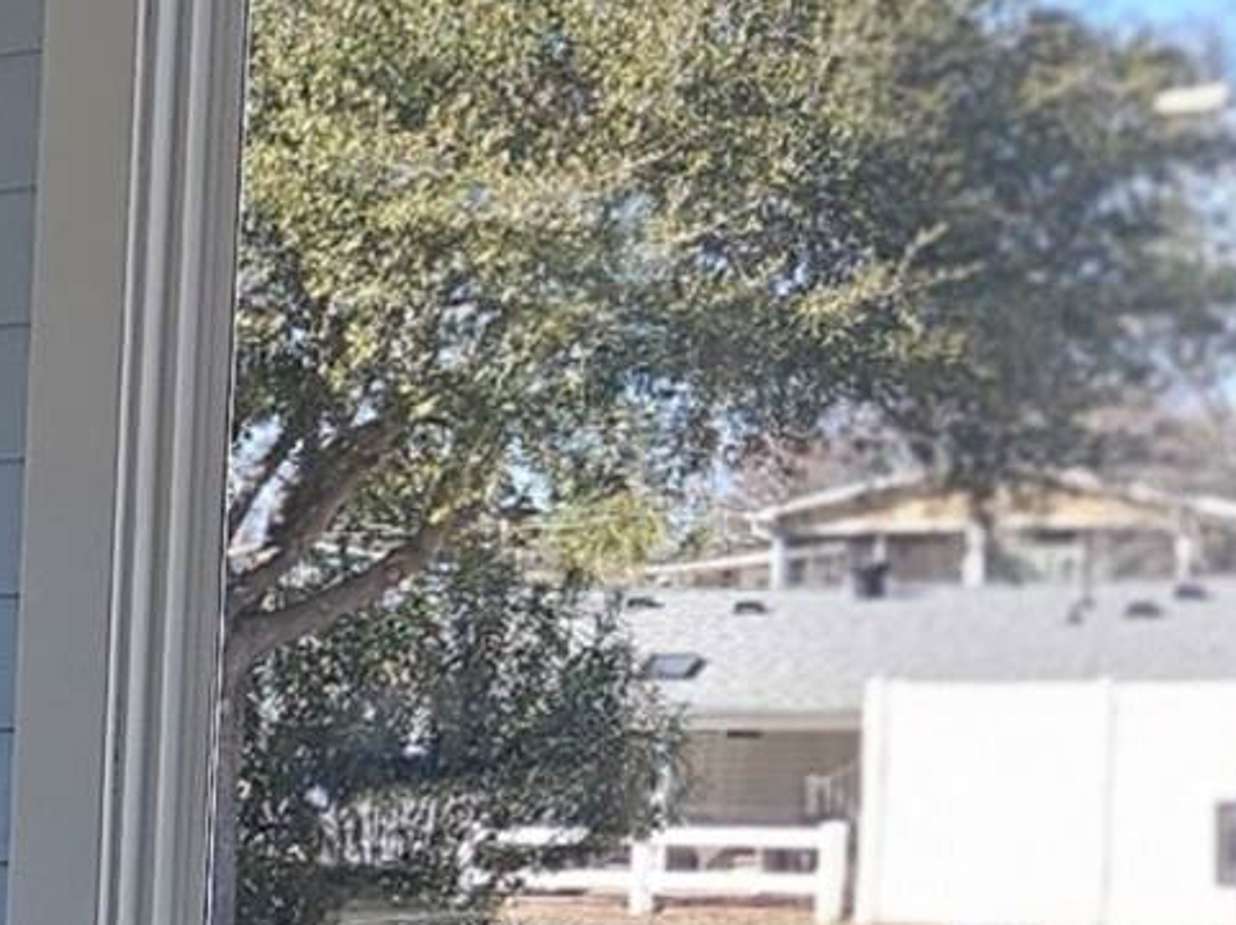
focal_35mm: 147
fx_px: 5245
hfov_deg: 11.3
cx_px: -1699
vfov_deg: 9.9
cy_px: 1228
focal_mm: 5.4
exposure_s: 1/292
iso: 25
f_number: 1.8
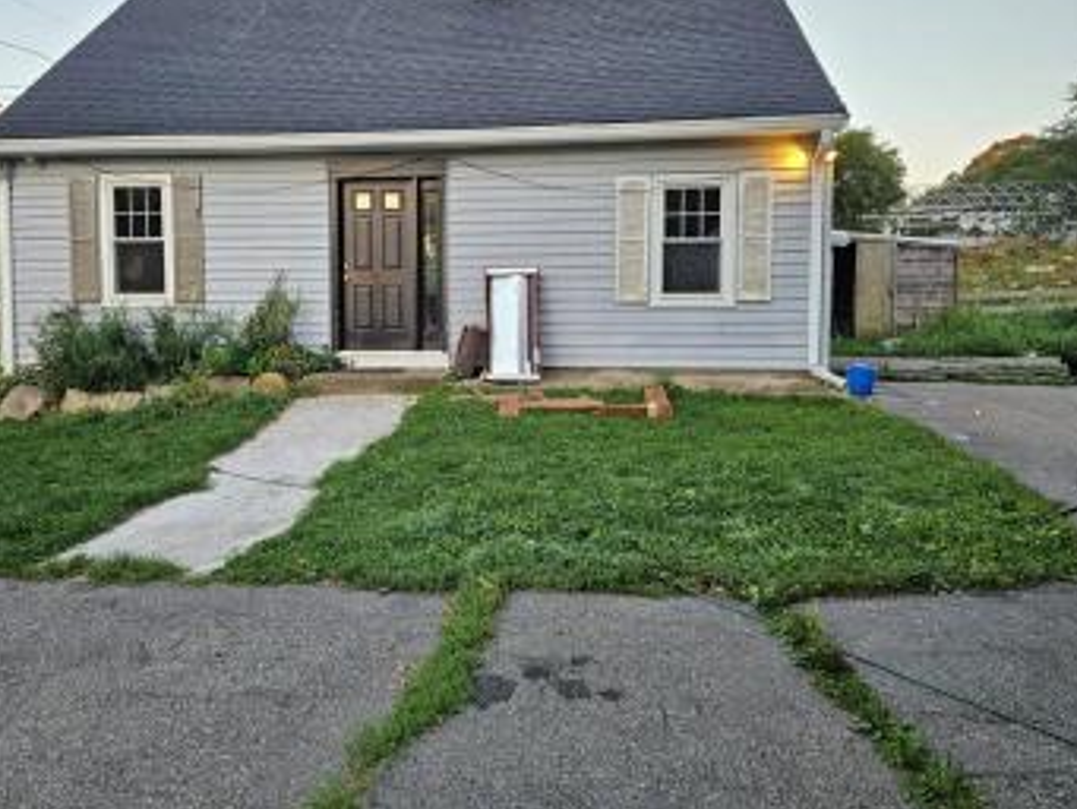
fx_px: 840
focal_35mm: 27
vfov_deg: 51.3
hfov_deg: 65.0
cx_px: 467
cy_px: 354
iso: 100
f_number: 1.8
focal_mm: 5.4
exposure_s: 1/120
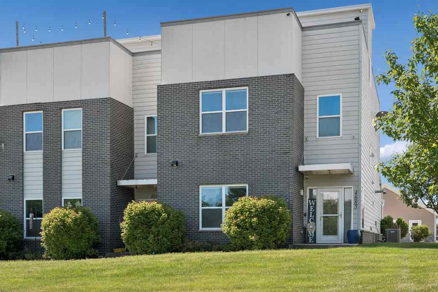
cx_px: 247
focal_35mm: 44
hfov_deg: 44.4
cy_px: 142
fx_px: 535
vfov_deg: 30.5
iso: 400
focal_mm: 35
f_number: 9
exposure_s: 1/400
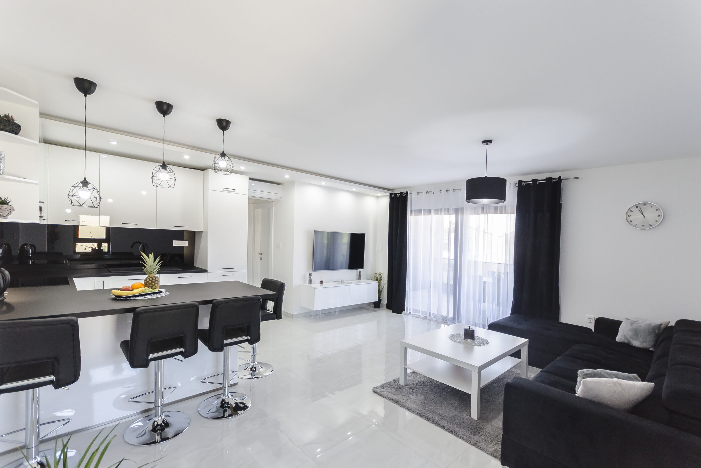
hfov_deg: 100.4
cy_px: 234
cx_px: 350
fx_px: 292
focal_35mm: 15
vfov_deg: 77.4
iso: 400
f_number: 4.5
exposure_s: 1/100
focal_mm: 10
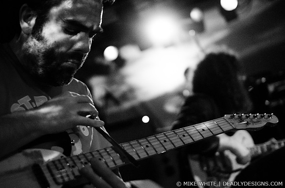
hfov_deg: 43.7
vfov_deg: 29.7
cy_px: 94
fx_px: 355
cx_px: 142
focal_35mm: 45
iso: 2000
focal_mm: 30
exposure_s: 1/40
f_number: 1.4
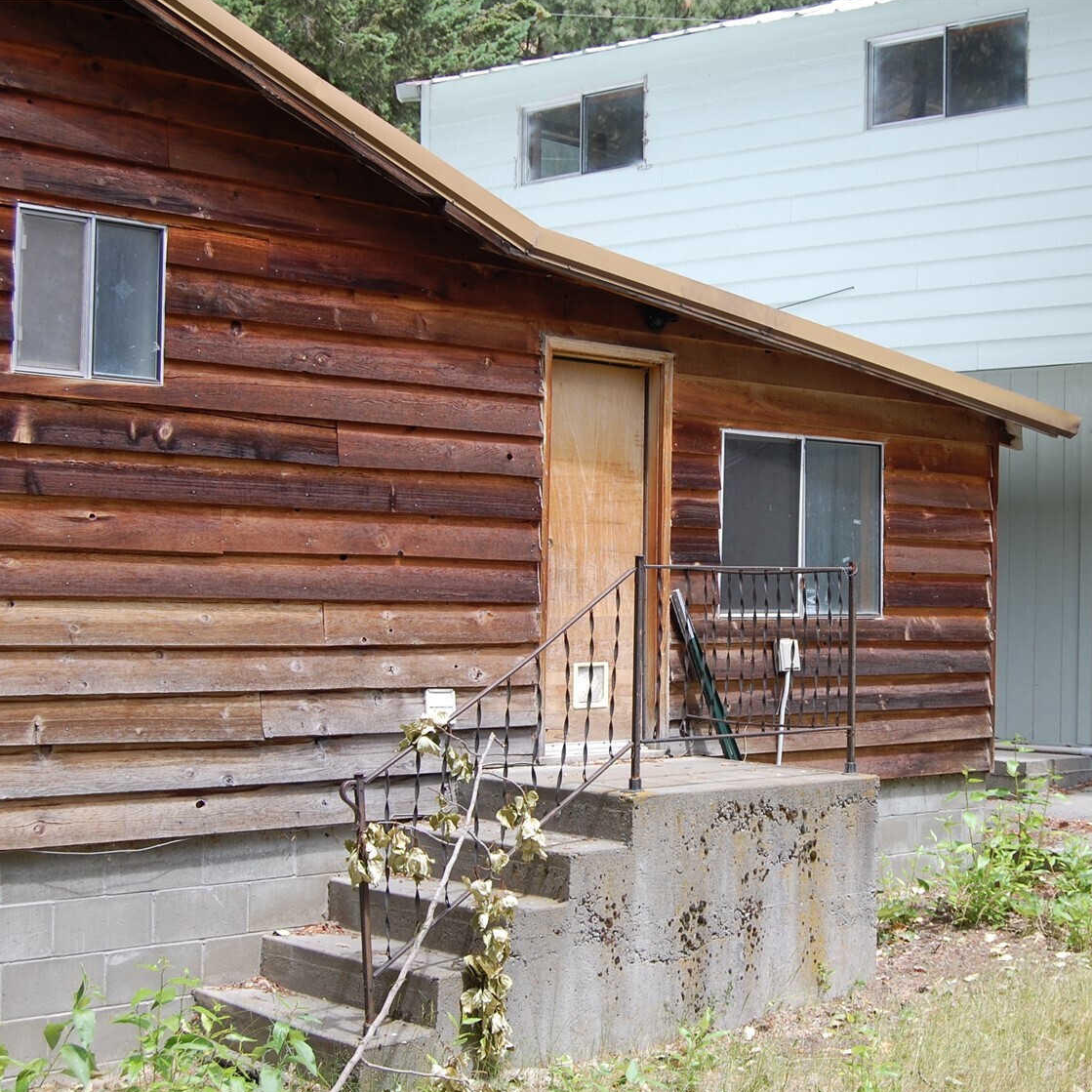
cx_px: 759
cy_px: 547
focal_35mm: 58
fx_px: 2070
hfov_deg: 29.3
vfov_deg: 29.6
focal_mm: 30
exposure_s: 1/200
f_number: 7.1
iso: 200
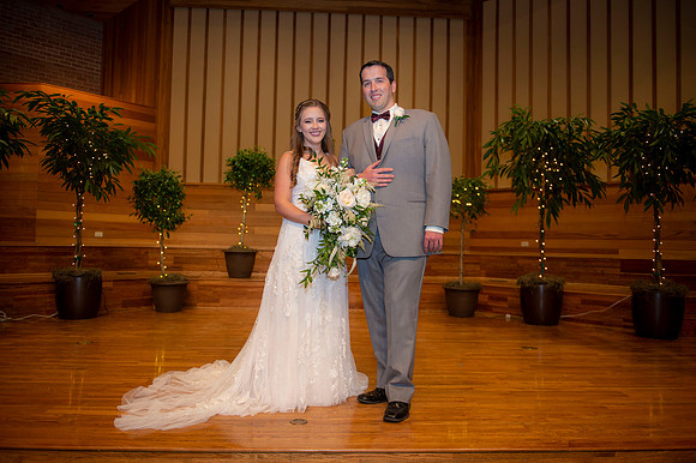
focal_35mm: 27
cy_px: 232
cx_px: 348
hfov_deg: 67.4
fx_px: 522
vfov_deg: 47.9
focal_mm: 27
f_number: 2.8
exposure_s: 1/160
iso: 800
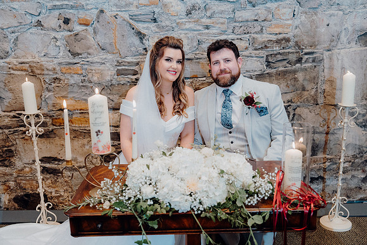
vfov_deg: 33.3
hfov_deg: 48.3
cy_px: 122
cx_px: 184
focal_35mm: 40
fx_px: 409
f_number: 3.5
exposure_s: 1/200
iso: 2500
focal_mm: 39
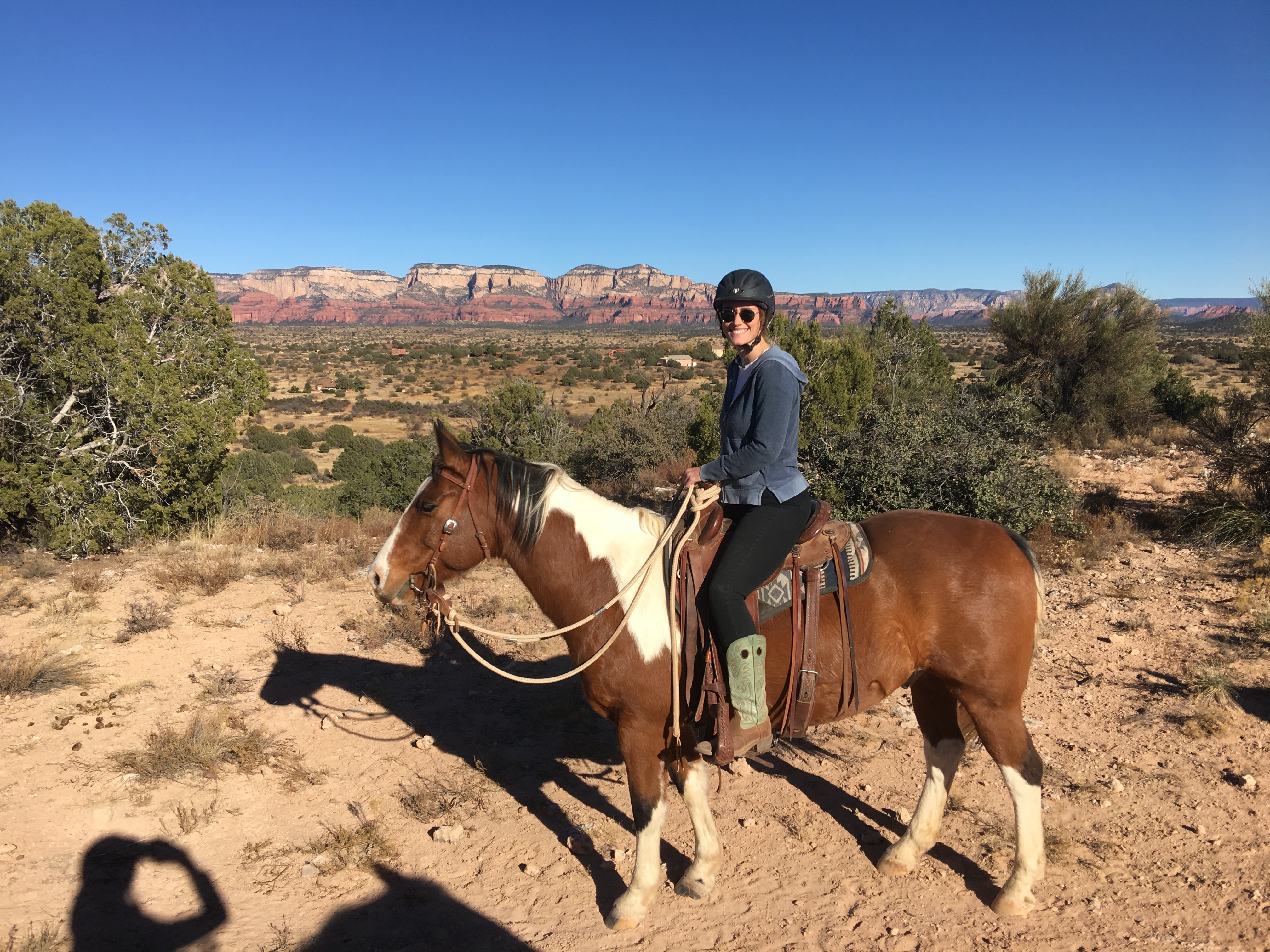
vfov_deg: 48.2
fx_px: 1064
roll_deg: +1.7
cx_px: 635
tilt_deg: -5.3
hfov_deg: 61.7
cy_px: 476
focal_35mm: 29
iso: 25
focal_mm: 4.15
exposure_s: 1/1789
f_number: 2.2
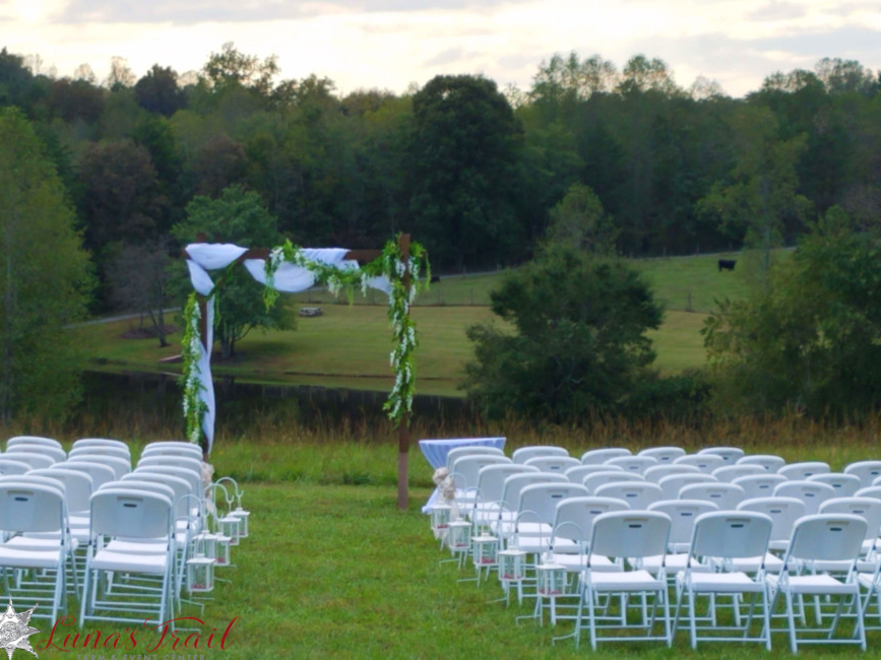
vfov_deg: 51.3
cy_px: 328
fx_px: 687
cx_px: 427
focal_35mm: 27
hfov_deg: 65.3
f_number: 1.7
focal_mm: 4.2
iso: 50
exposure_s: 1/1140
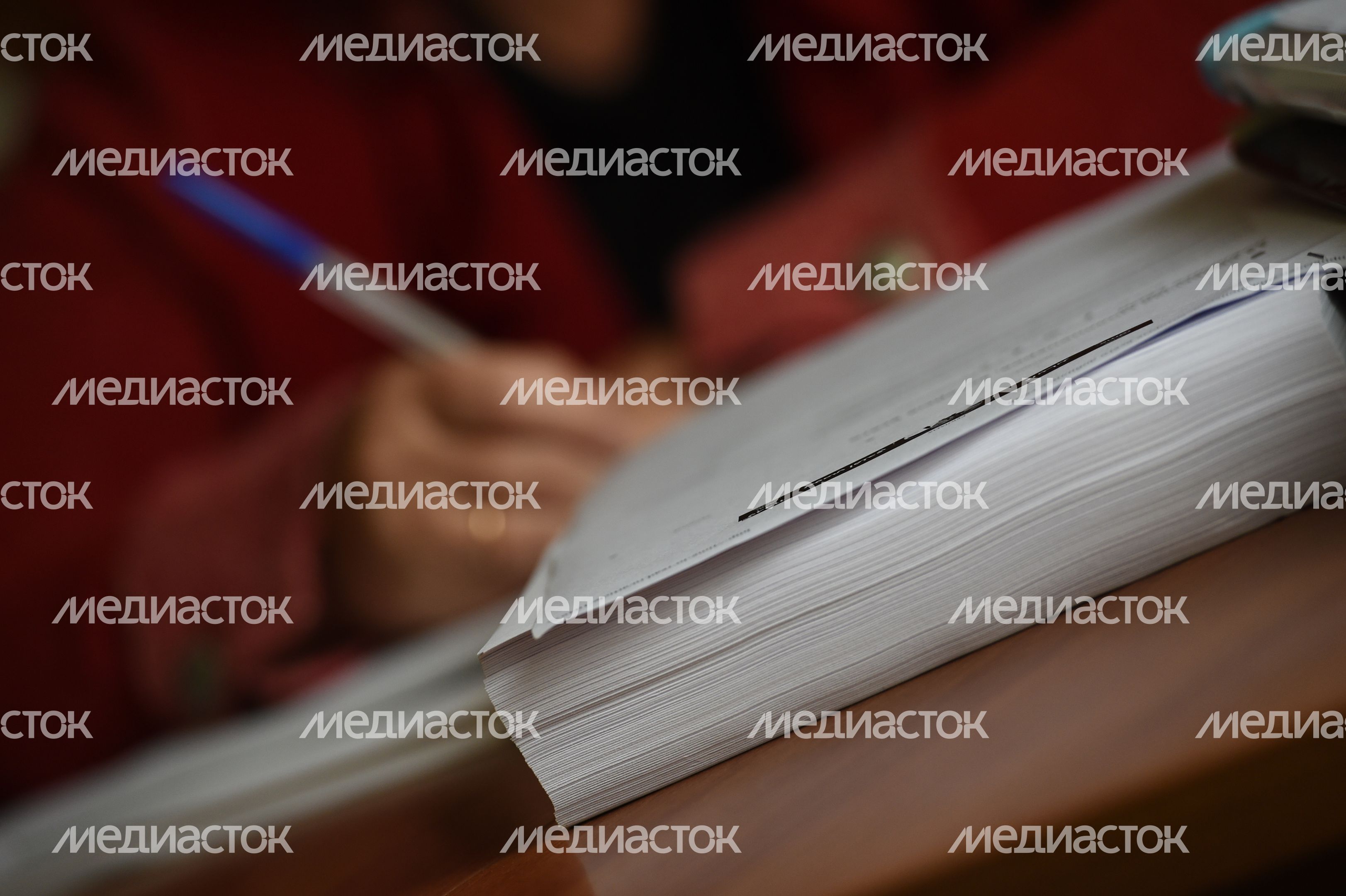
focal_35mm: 200
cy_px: 448
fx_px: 7474
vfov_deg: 6.9
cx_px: 673
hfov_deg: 10.3
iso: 1600
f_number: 3.5
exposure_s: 1/80
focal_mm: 200
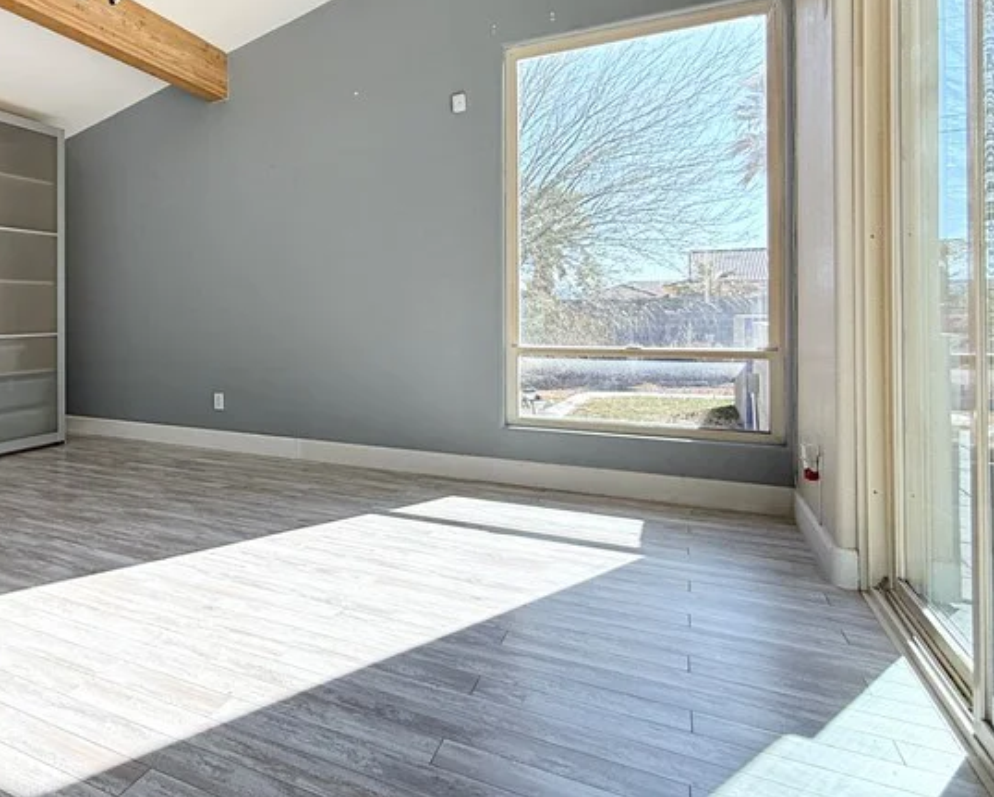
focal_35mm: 26
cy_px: 311
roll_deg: +0.5
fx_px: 765
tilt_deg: +0.7
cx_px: 72
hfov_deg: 55.7
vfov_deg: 54.5
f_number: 2.2
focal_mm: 2.22
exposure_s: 1/390
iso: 64
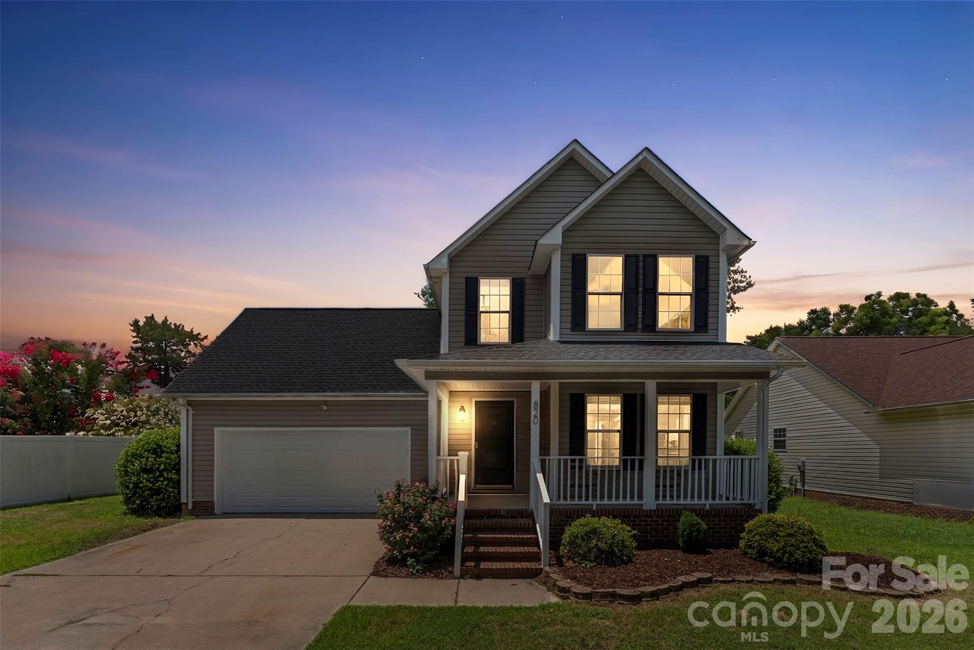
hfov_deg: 99.3
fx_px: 414
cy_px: 325
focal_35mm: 15
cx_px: 487
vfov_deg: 76.3
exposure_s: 1/2000
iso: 1000
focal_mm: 15.3
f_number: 9
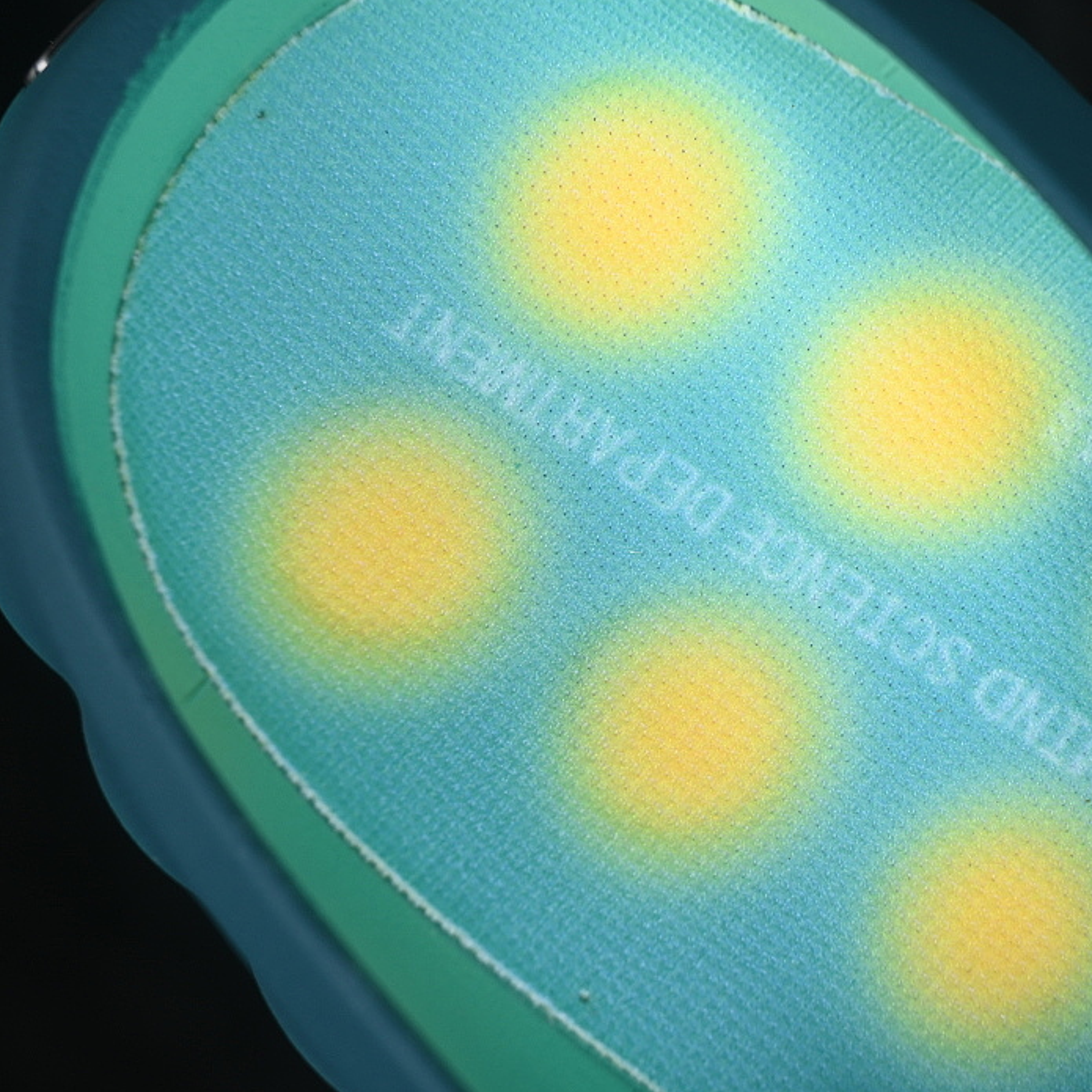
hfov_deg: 17.5
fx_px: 3533
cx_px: 760
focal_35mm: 99
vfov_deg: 17.6
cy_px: 533
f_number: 7.1
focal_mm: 50
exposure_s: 1/80
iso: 160
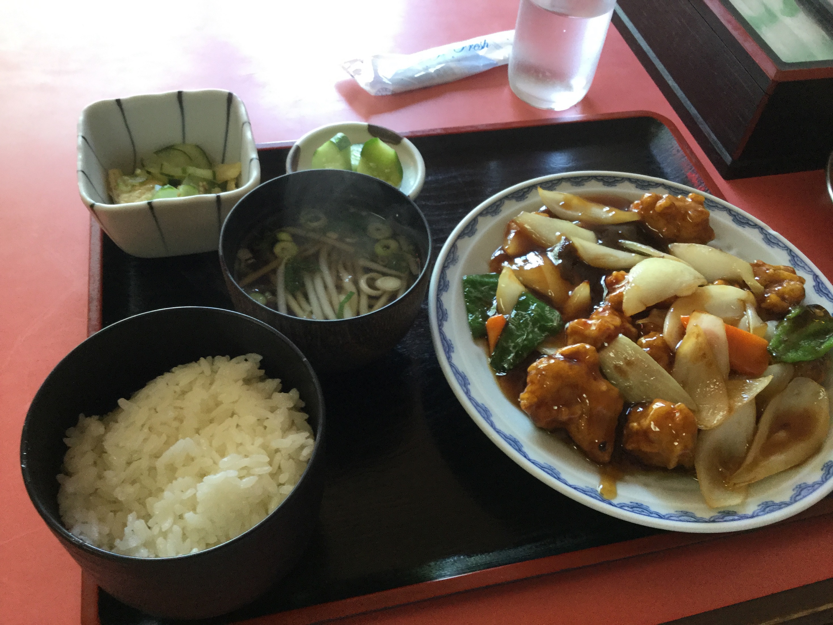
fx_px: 746
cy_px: 312
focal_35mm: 31
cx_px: 416
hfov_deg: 58.3
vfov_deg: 45.4
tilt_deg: -54.5
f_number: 2.4
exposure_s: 1/30
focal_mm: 3.3
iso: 40
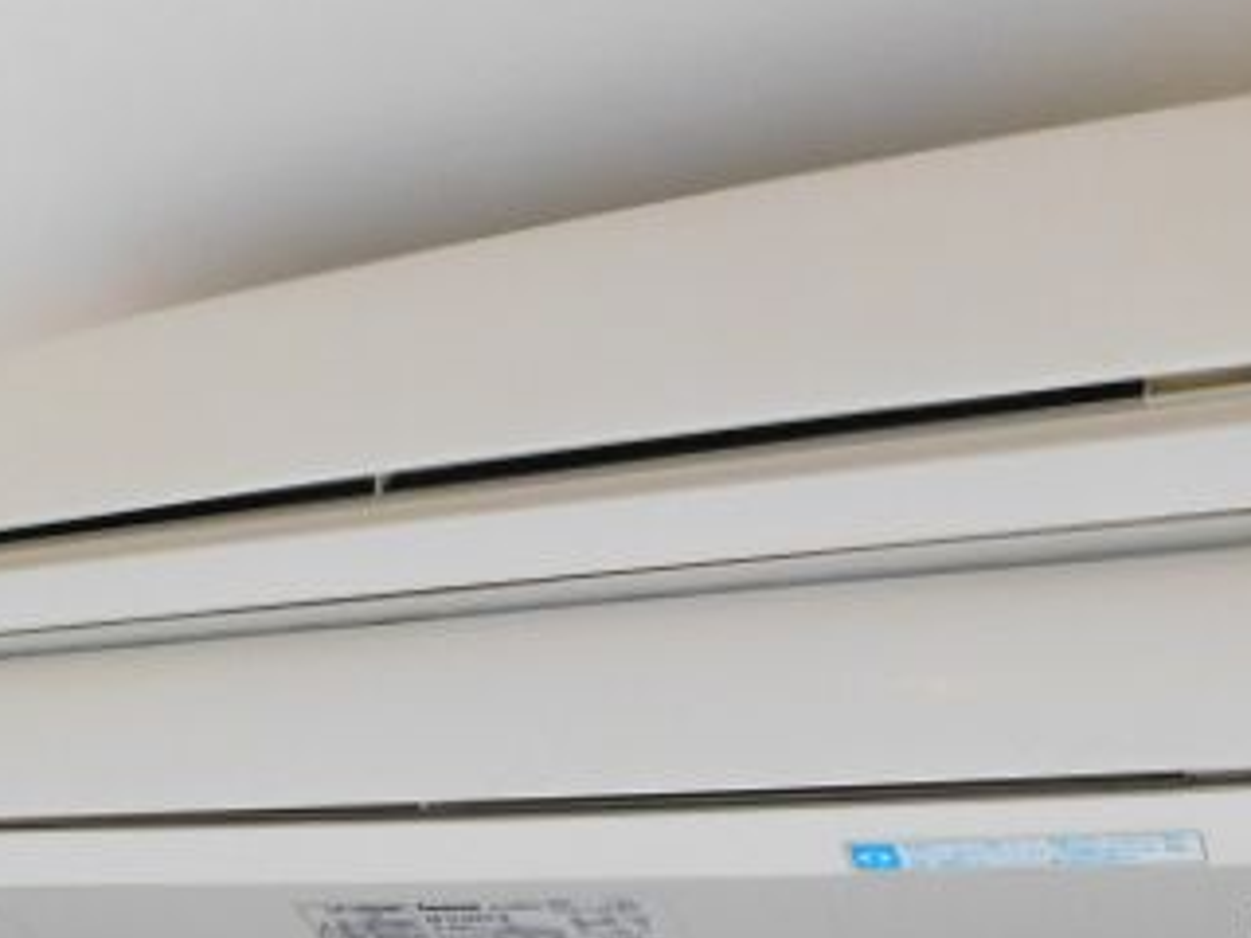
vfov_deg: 31.2
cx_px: 727
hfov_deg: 41.1
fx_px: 1662
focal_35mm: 46
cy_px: 641
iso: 280
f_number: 3
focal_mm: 4
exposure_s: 1/30
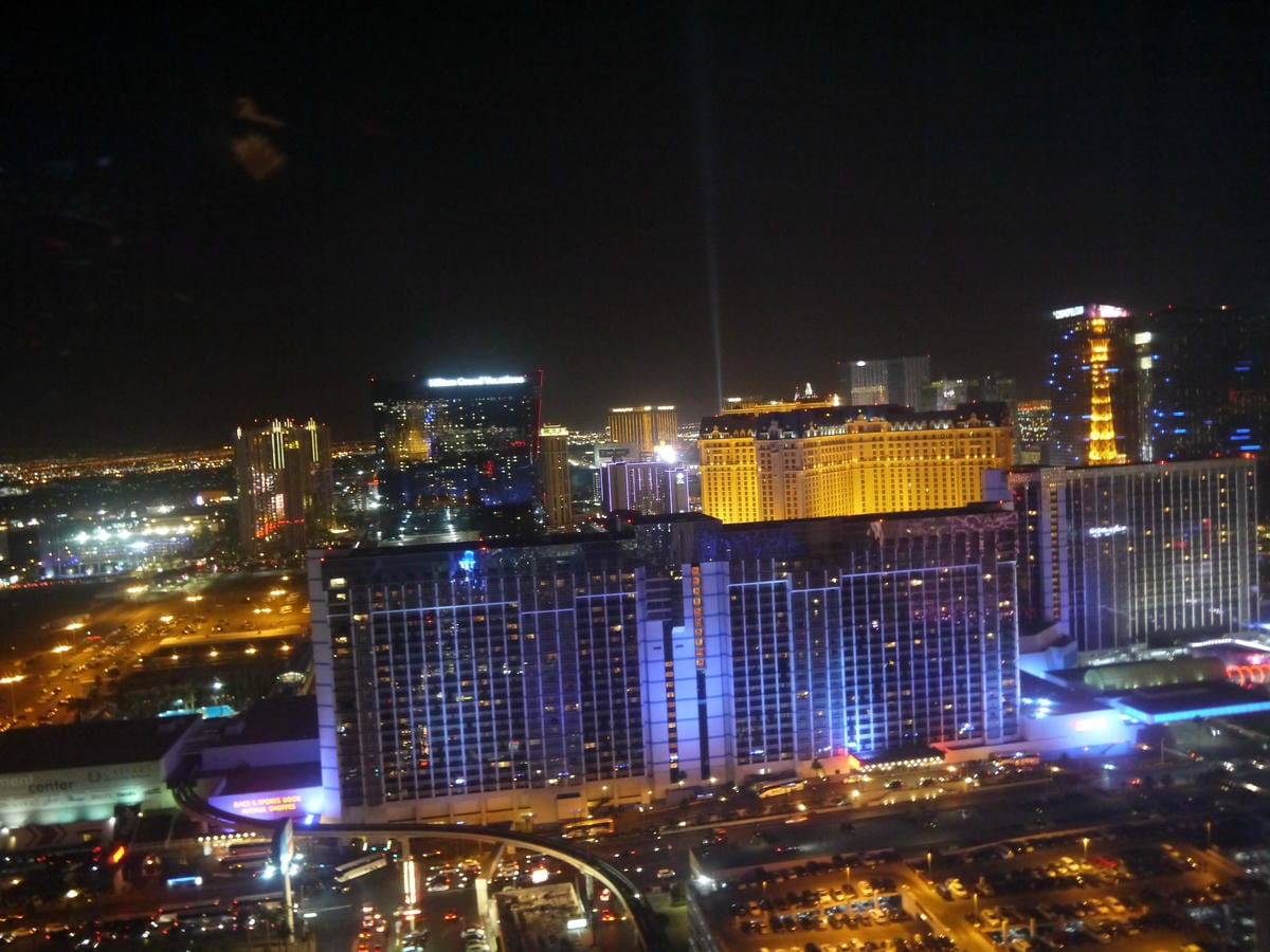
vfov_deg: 49.7
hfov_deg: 63.4
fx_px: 1027
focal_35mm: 28
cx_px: 635
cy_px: 476
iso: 1600
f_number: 3.5
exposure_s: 1/10
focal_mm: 14
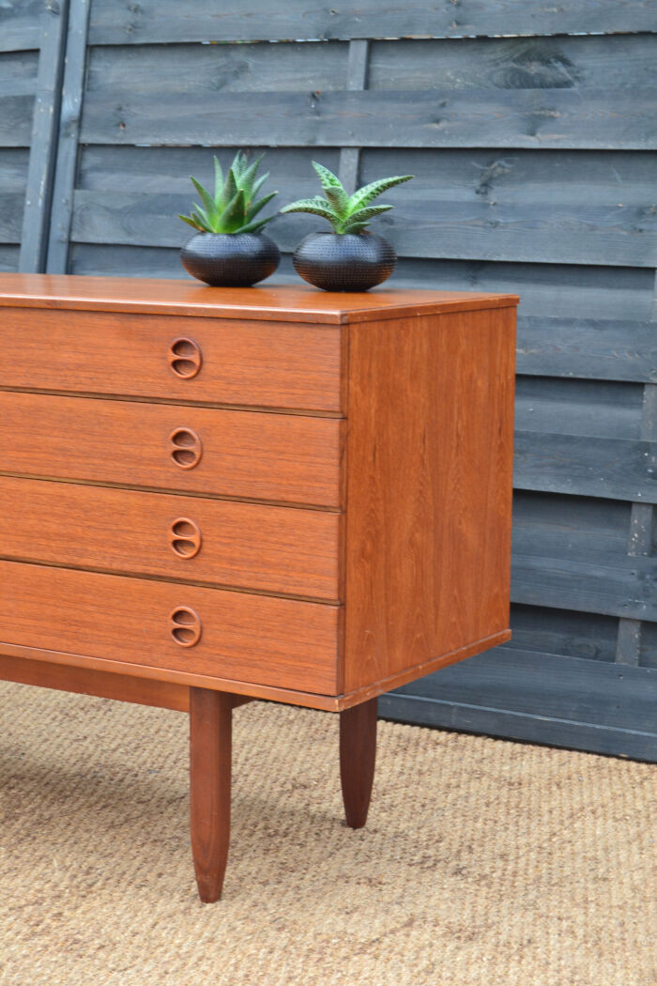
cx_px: 328
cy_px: 493
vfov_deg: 29.2
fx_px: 1889
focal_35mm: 69
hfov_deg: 19.7
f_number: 8
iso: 640
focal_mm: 46
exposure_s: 1/60
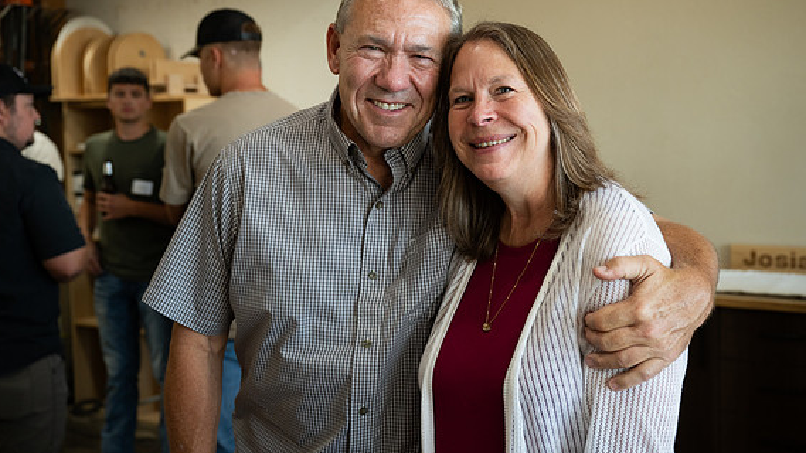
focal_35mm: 47
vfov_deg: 25.4
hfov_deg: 43.7
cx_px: 401
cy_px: 182
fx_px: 1004
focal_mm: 44
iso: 1000
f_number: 4
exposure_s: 1/250
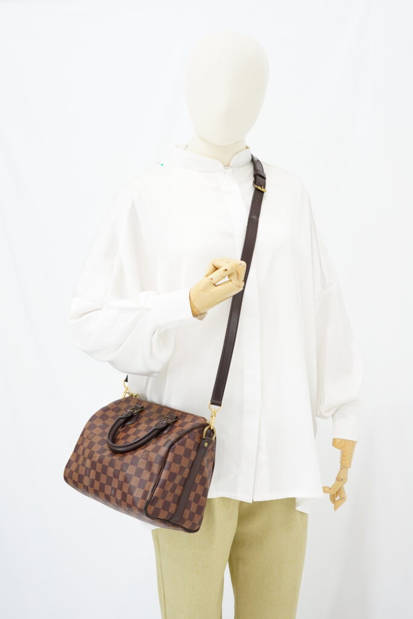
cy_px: 310
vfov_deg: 39.6
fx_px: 860
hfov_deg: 27.0
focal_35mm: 50
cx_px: 206
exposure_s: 1/6
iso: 640
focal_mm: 50
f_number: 6.3
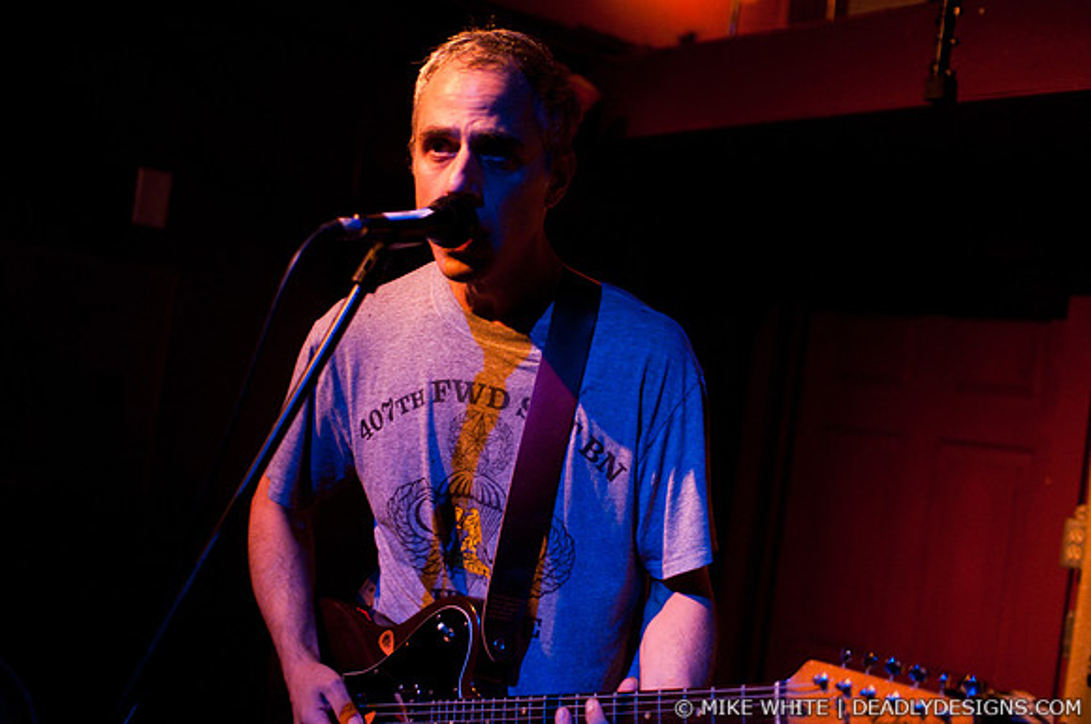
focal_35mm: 45
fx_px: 1362
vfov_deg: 29.8
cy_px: 362
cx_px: 546
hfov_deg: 43.7
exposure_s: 1/80
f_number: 1.4
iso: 1000
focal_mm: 30
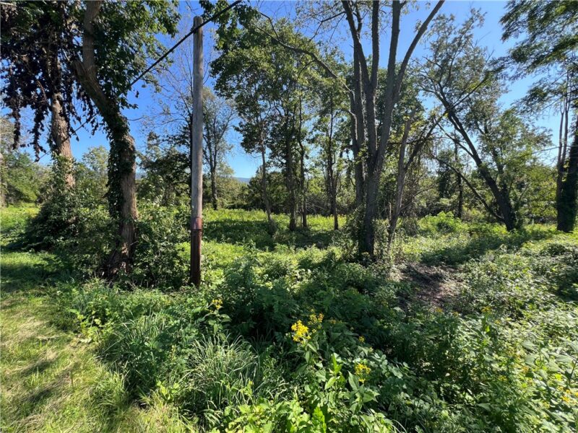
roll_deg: +0.3
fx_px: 217
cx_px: 289
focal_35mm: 13
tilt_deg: -4.7
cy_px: 216
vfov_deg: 89.9
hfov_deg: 106.2
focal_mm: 1.57
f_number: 1.8
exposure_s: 1/322
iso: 32
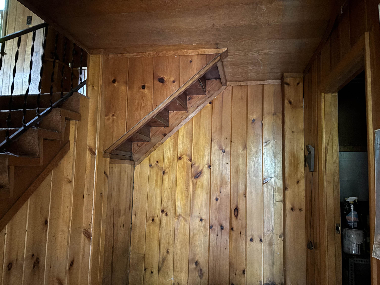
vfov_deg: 53.1
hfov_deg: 67.3
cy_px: 142
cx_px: 190
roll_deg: -2.0
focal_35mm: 26
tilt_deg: +5.3
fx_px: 285
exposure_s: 1/13
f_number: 1.6
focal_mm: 5.96
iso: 800
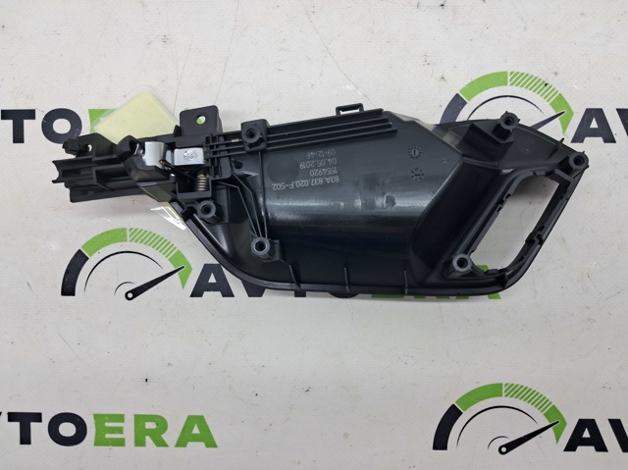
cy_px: 235
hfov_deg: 65.4
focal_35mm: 27
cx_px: 314
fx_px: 489
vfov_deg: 51.3
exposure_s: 1/60
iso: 50
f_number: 1.8
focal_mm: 4
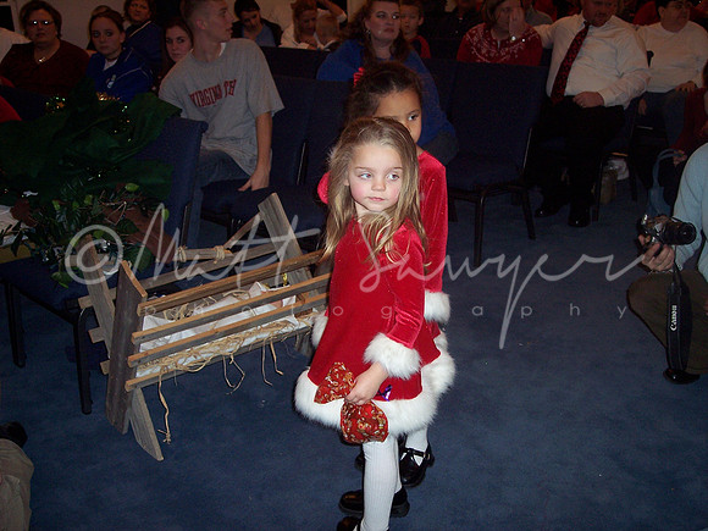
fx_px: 798
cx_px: 354
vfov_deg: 36.8
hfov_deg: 47.9
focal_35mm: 39
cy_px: 266
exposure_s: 1/60
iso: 140
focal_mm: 8
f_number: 2.8
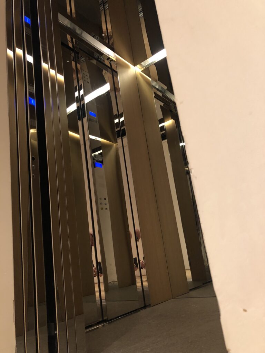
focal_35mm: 29
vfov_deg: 61.7
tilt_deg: +14.9
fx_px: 296
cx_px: 132
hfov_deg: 48.2
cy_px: 176
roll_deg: +9.0
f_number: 1.8
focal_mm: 3.99
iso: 100
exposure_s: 1/14
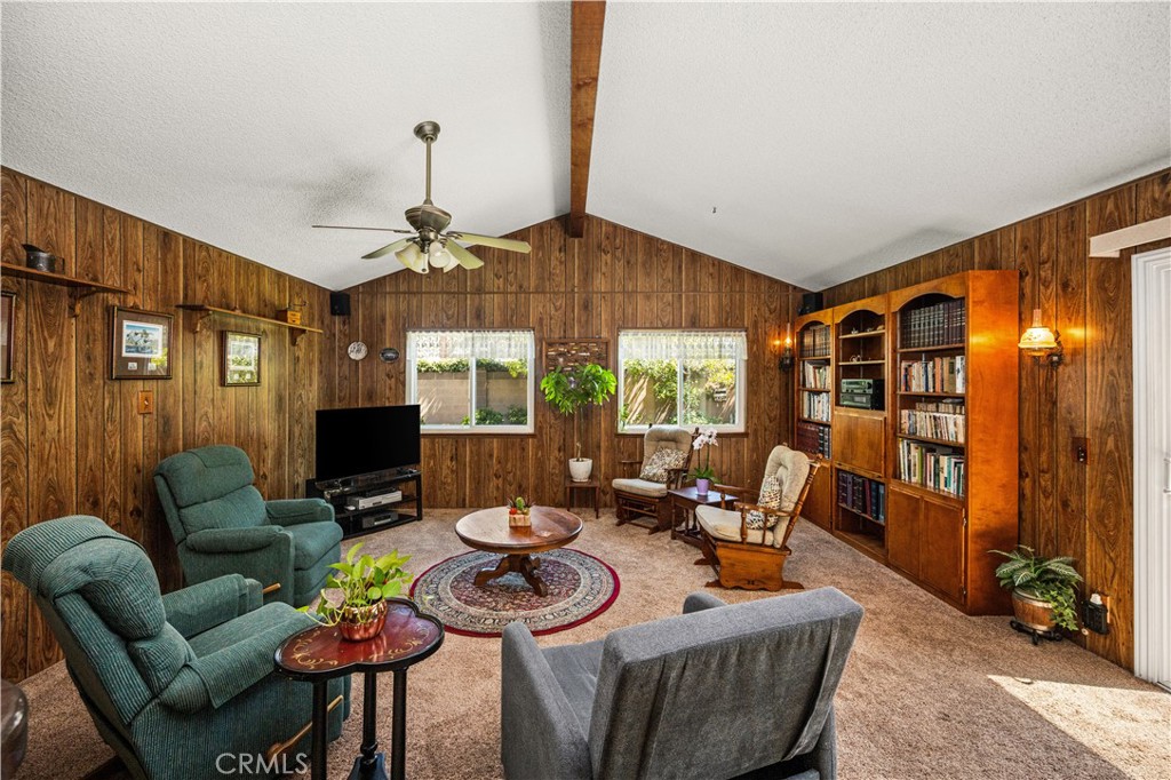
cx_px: 586
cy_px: 390
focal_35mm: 14
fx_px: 455
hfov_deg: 104.3
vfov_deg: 81.2
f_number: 5
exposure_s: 1/3
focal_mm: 14
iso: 80
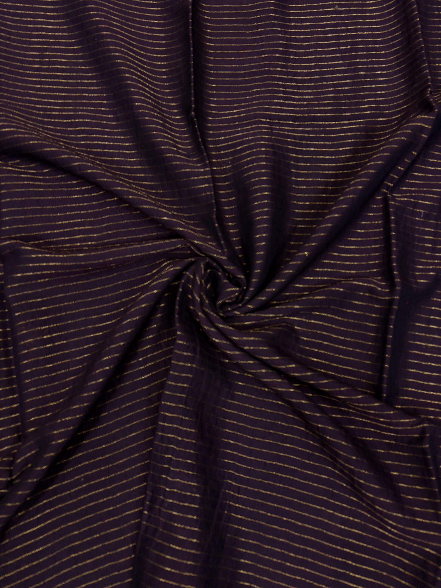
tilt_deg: -76.0
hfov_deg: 53.1
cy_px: 294
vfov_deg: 67.3
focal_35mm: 26
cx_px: 220
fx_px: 442
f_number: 1.6
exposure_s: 1/100
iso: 80
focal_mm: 5.96
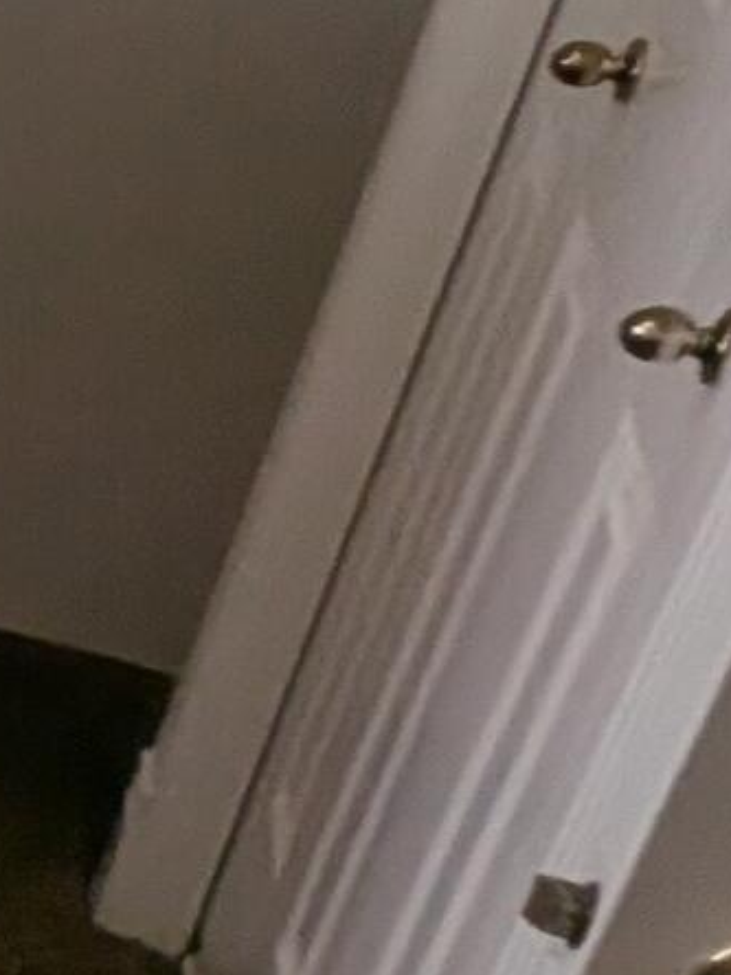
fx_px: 2478
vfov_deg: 21.9
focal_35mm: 88
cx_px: -2498
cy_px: 176
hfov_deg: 7.3
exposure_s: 1/104
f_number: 2.2
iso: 41
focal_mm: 1.95
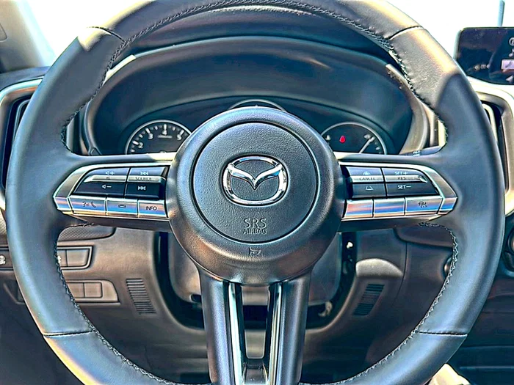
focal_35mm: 25
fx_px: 371
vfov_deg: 54.9
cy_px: 192
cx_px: 257
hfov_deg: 69.4
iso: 100
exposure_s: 1/147
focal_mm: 6.86
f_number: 1.78
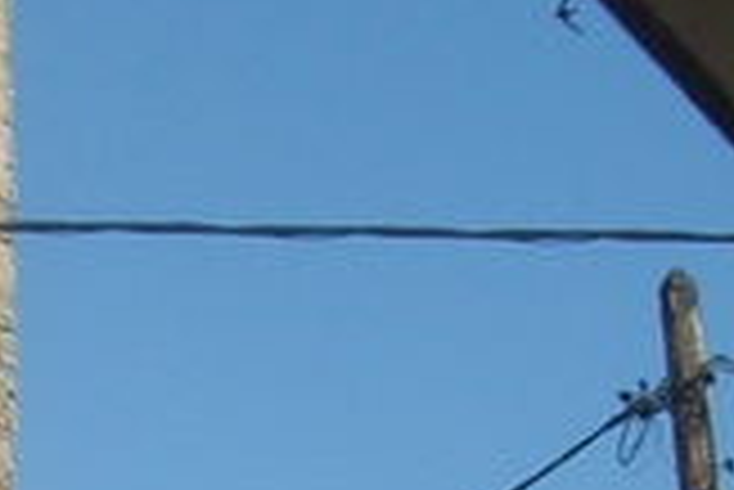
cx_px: -158
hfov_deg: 9.5
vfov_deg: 6.2
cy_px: 1025
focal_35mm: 214
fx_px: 4367
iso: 50
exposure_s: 1/1000
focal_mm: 5.8
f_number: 2.8
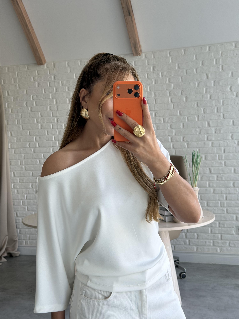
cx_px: 120
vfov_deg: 39.7
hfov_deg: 30.3
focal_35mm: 48
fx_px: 442
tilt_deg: -11.6
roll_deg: +2.6
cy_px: 160
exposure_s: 1/121
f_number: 1.78
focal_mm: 6.76
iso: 64
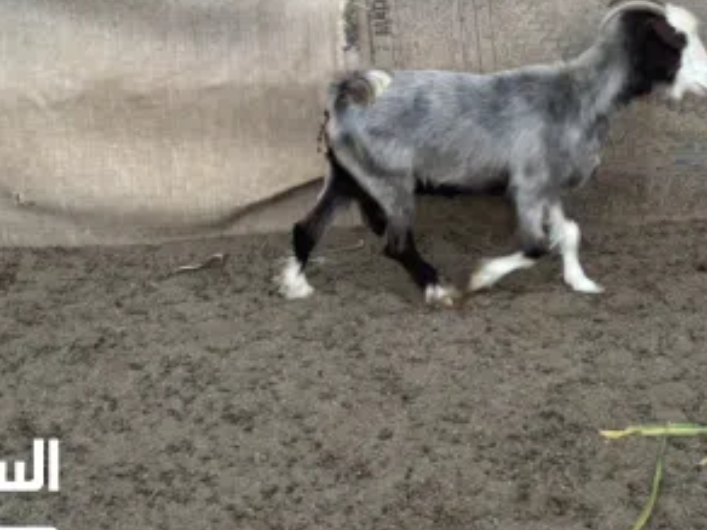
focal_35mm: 57
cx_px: 424
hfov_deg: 33.7
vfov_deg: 25.1
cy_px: 90
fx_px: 1164
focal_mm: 5.96
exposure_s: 1/60
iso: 160
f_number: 1.6
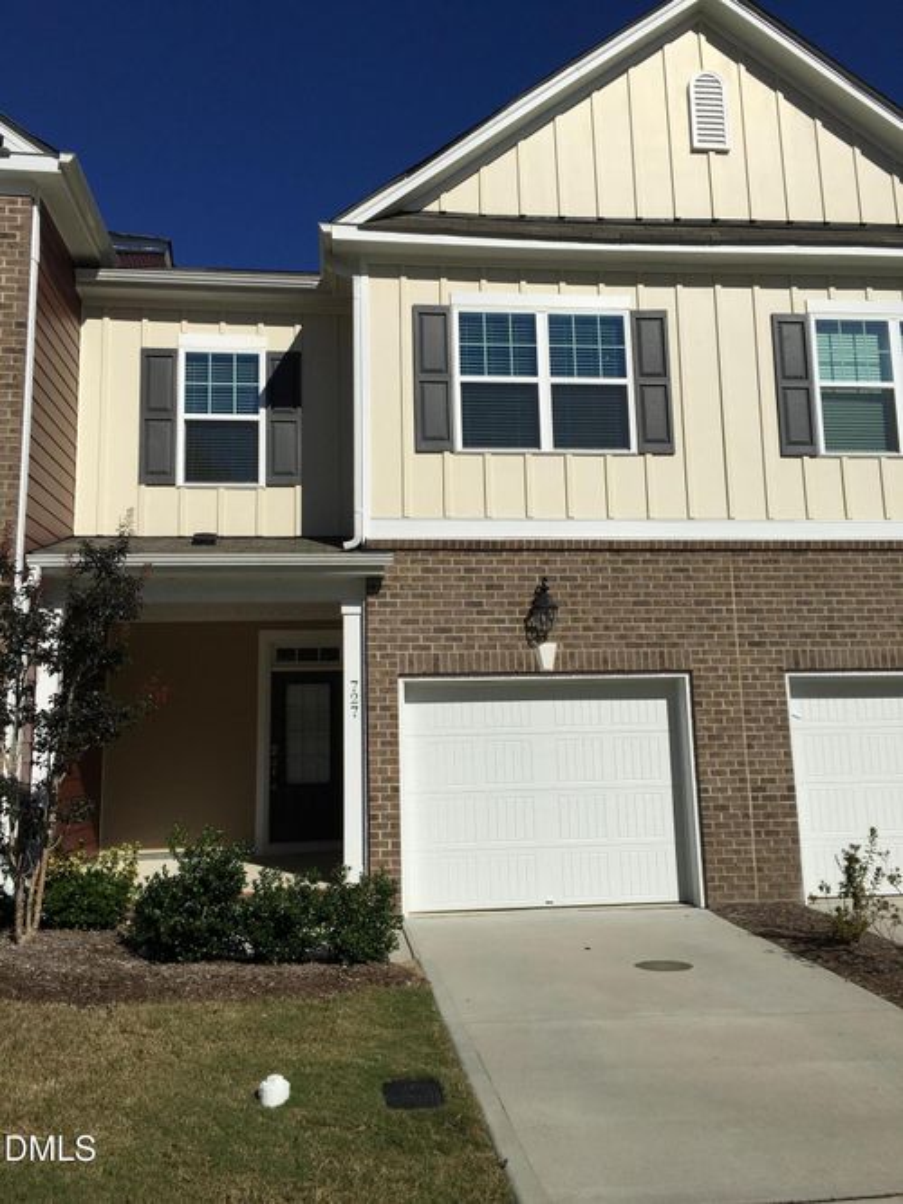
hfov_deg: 48.2
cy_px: 602
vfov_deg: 61.7
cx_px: 452
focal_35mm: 29
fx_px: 1009
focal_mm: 4.15
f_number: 2.2
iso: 25
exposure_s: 1/5128
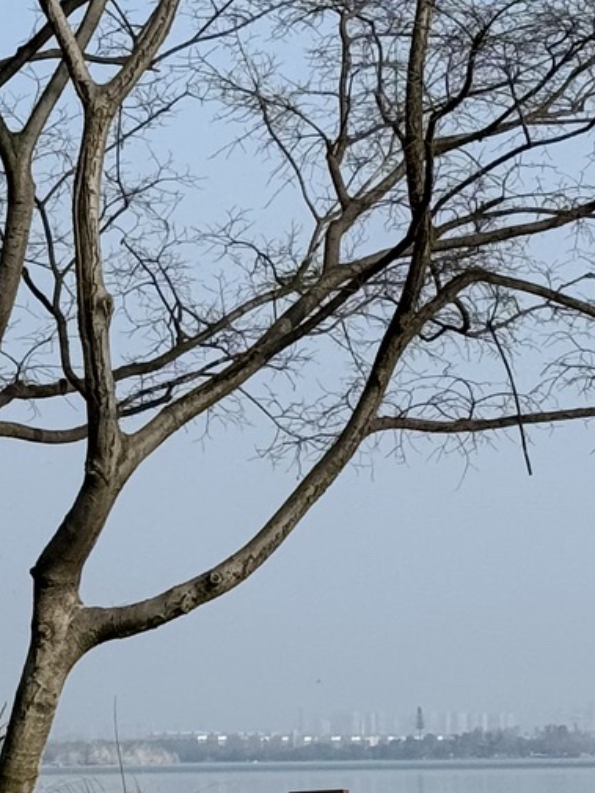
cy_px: 600
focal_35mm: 190
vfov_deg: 10.4
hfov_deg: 7.8
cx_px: 438
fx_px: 4353
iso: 64
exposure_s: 1/4608
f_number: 1.78
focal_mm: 6.86
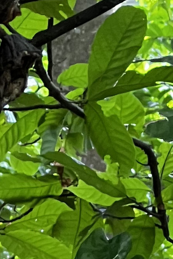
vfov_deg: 4.2
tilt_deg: +7.8
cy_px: -97
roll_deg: +1.2
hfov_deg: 2.8
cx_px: -103
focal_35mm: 484
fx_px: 3490
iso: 250
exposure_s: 1/60
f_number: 2.8
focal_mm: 9
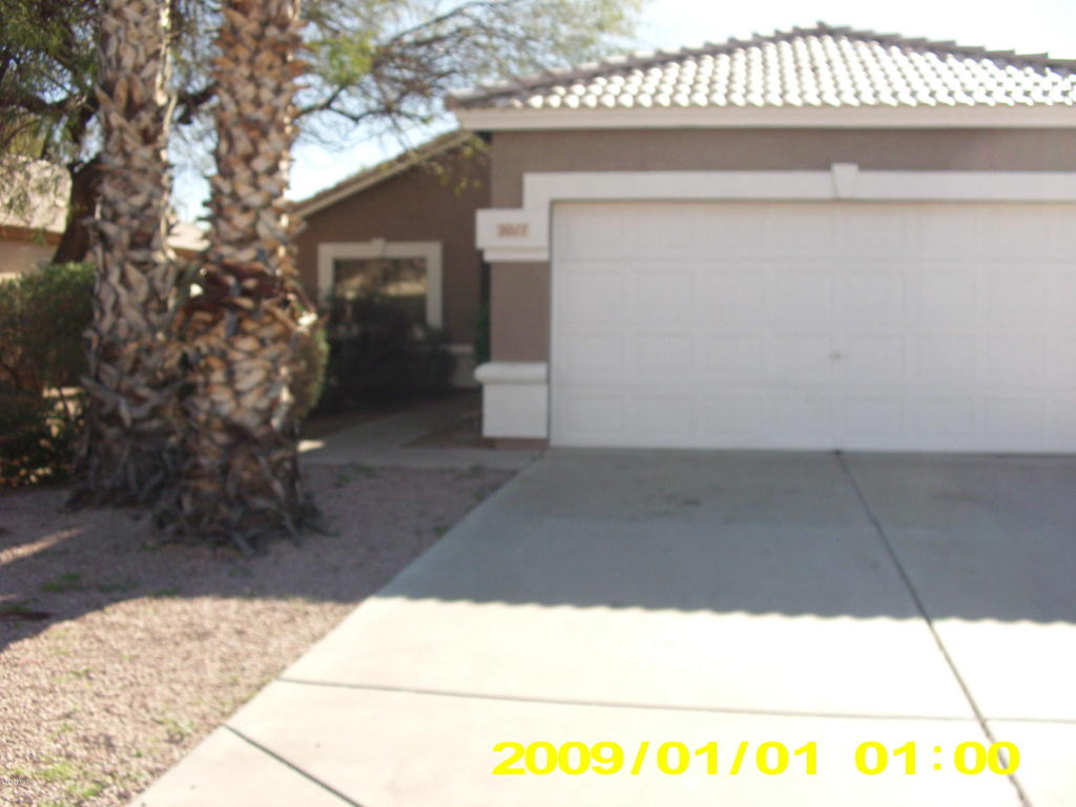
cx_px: 538
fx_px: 1181
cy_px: 404
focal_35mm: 38
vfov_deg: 37.7
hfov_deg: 49.0
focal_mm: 6.3
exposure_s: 1/115
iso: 125
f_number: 7.8
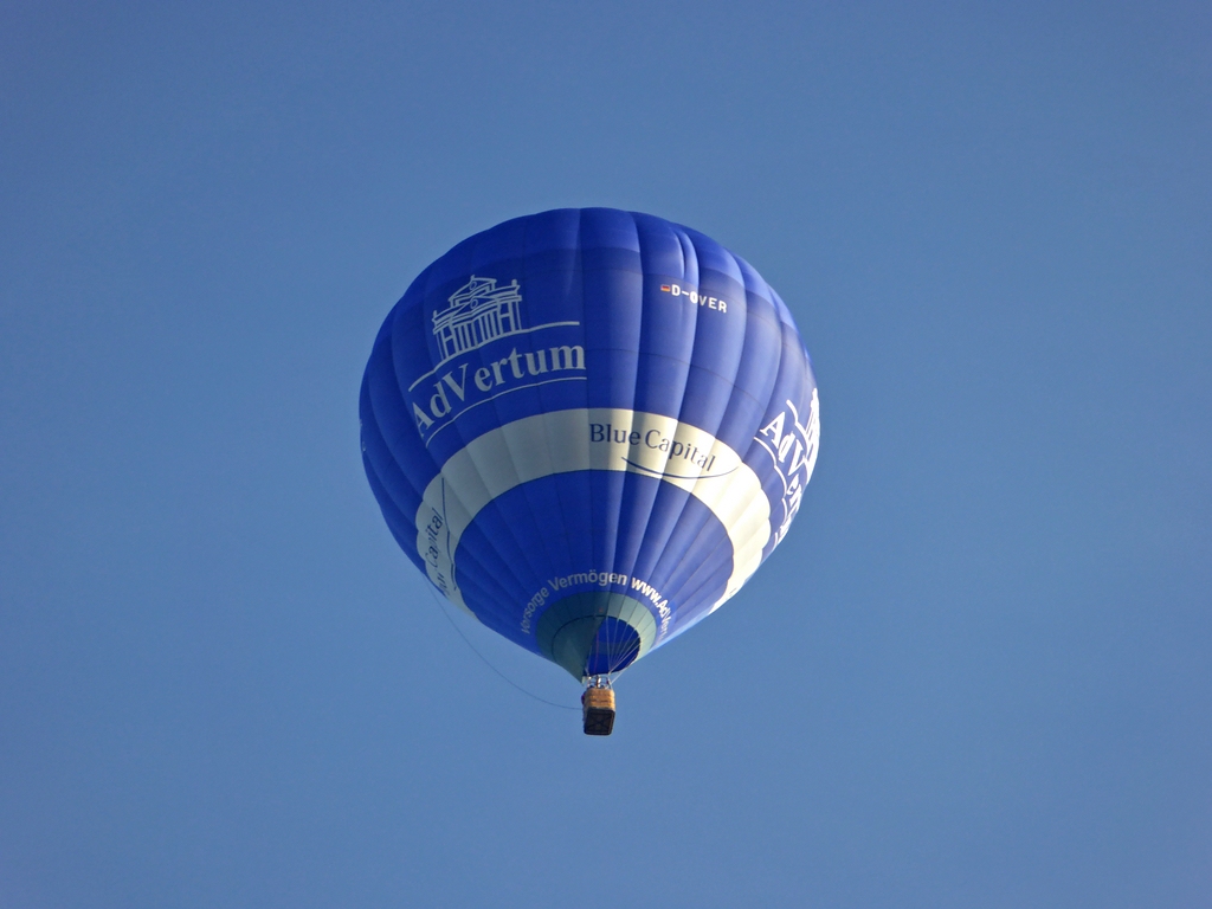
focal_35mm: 720
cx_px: 606
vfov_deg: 2.1
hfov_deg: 2.8
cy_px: 454
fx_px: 25209
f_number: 6.4
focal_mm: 129
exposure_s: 1/125
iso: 125
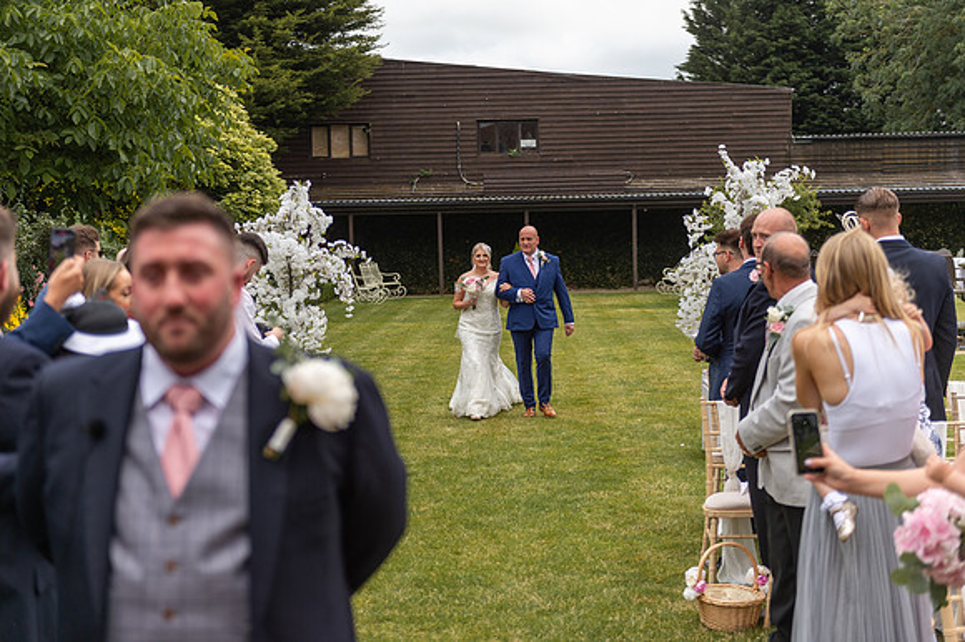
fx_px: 1554
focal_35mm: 58
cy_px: 321
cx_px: 482
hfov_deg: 34.5
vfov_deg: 23.4
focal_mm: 58
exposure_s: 1/1600
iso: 100
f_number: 2.8
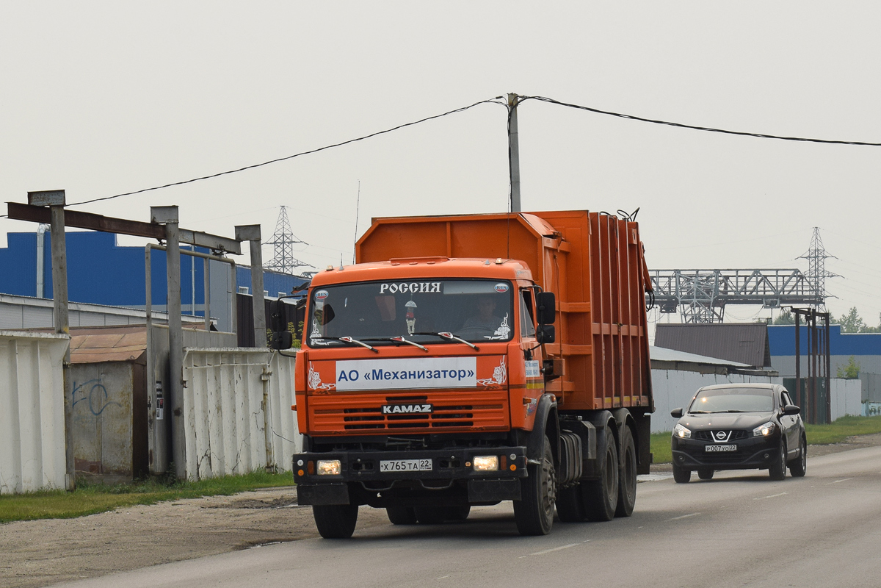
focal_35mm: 82
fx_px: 2019
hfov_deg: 24.6
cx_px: 440
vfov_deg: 16.6
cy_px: 294
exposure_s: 1/400
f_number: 10
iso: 200
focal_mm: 55
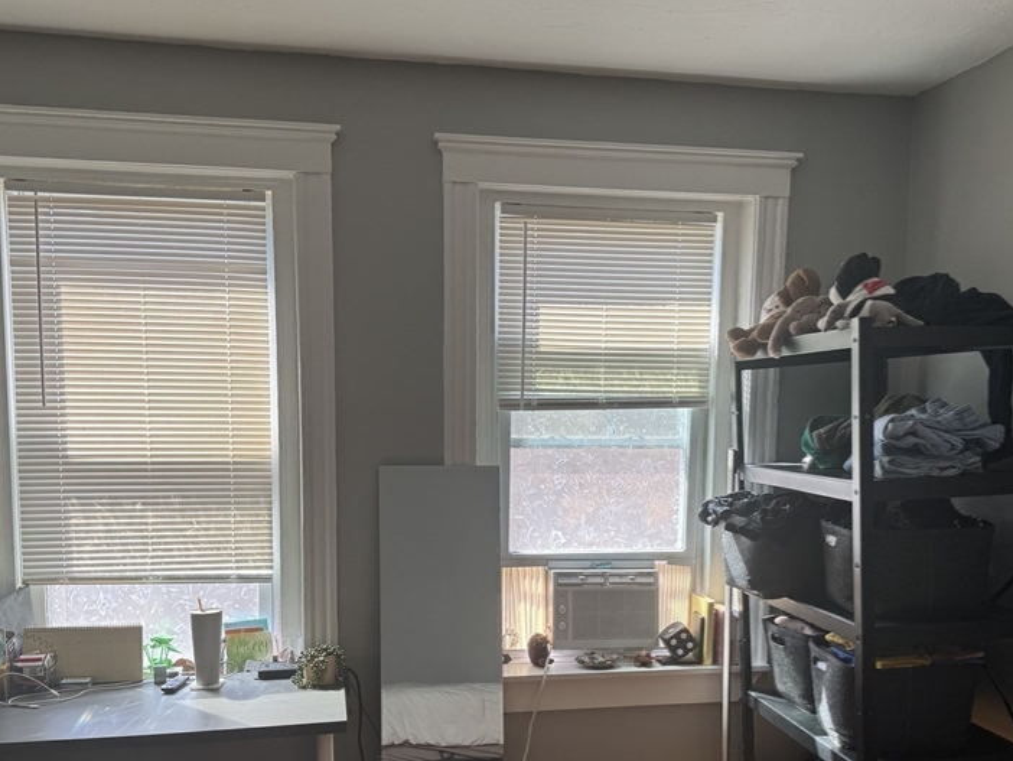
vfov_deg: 40.1
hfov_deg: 52.6
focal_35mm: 35
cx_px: 531
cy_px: 518
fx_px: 1025
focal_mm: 6.76
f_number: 1.78
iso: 64
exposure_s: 1/144
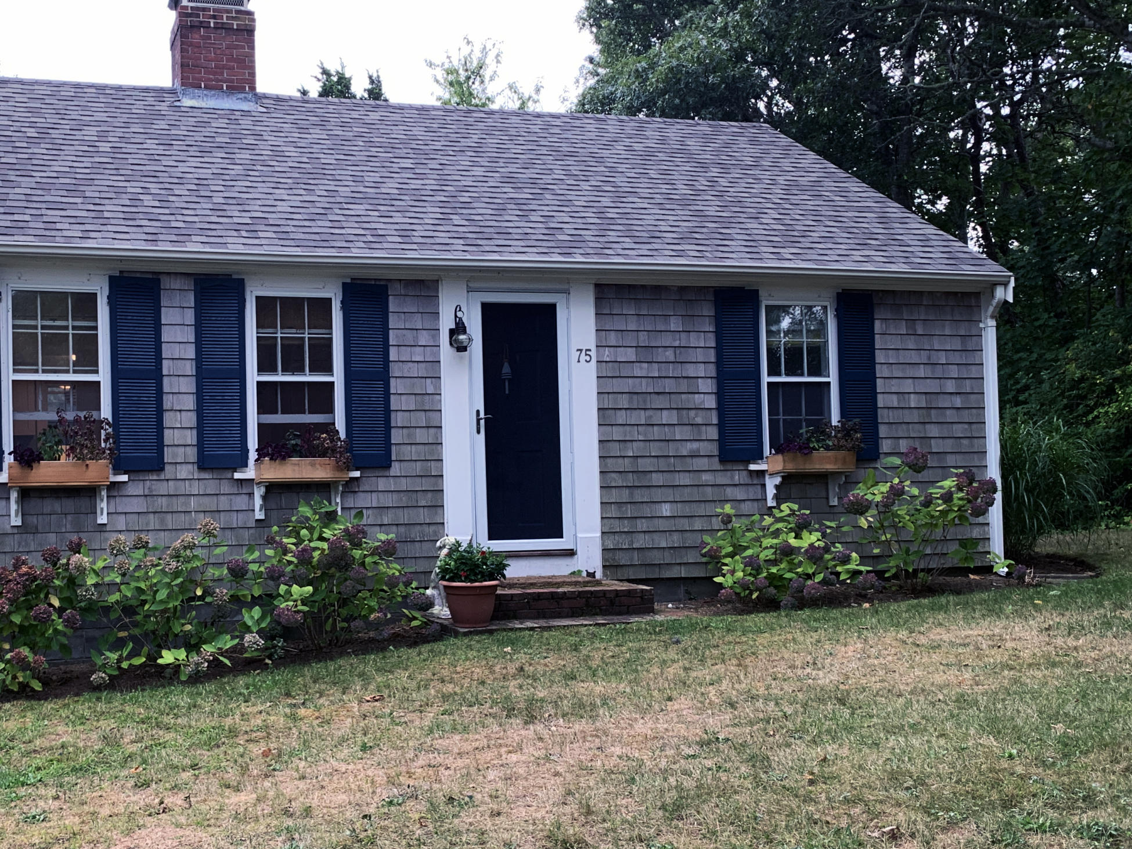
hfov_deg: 46.0
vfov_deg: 35.9
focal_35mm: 40
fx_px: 1308
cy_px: 488
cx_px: 369
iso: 100
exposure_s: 1/108
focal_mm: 4.25
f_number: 1.8
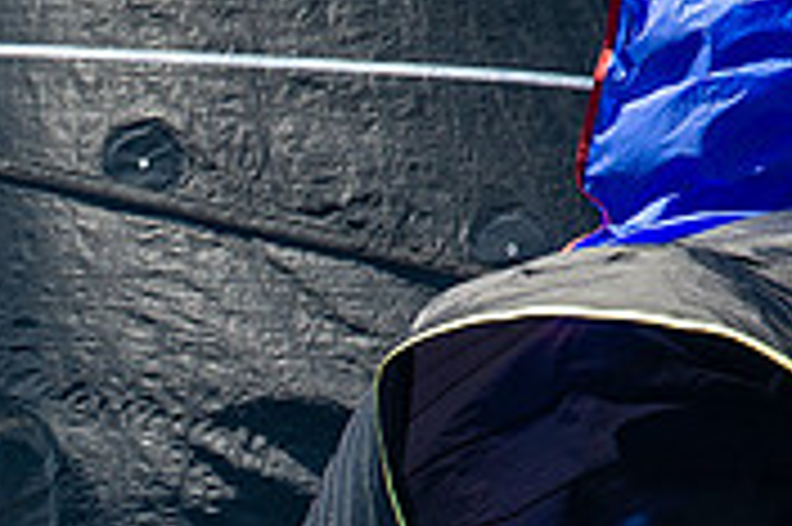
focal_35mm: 1978
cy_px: 755
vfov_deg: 0.7
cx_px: -374
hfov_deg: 1.0
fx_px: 43475
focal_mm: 600
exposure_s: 1/1600
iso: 400
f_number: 5
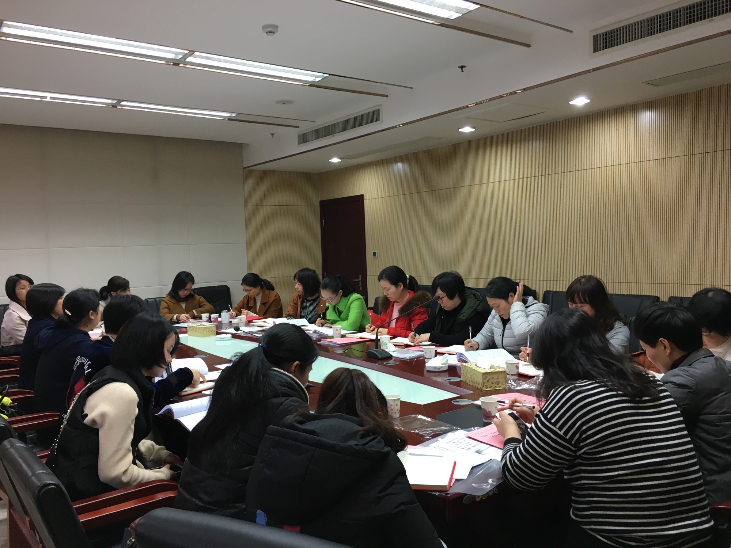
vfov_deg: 48.2
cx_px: 366
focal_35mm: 29
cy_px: 274
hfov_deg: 61.7
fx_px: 612
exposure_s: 1/33
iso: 80
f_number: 2.2
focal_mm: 4.15
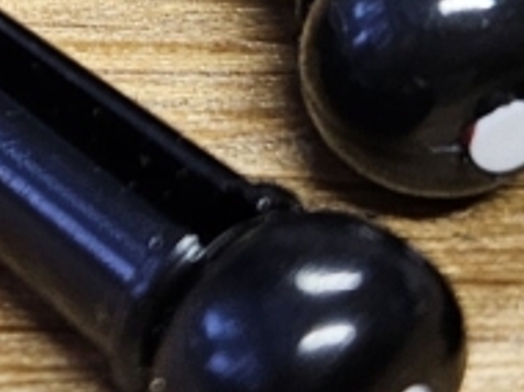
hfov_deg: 18.0
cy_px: -23
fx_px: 1648
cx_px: 364
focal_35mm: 109
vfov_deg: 13.3
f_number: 1.8
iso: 125
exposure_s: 1/101
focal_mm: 5.4
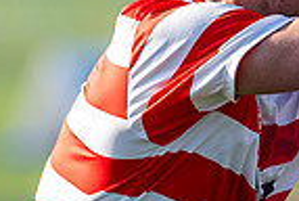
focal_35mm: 1583
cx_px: 207
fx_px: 13175
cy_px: 164
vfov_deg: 0.9
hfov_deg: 1.3
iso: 100
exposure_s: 1/1000
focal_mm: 270
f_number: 3.2
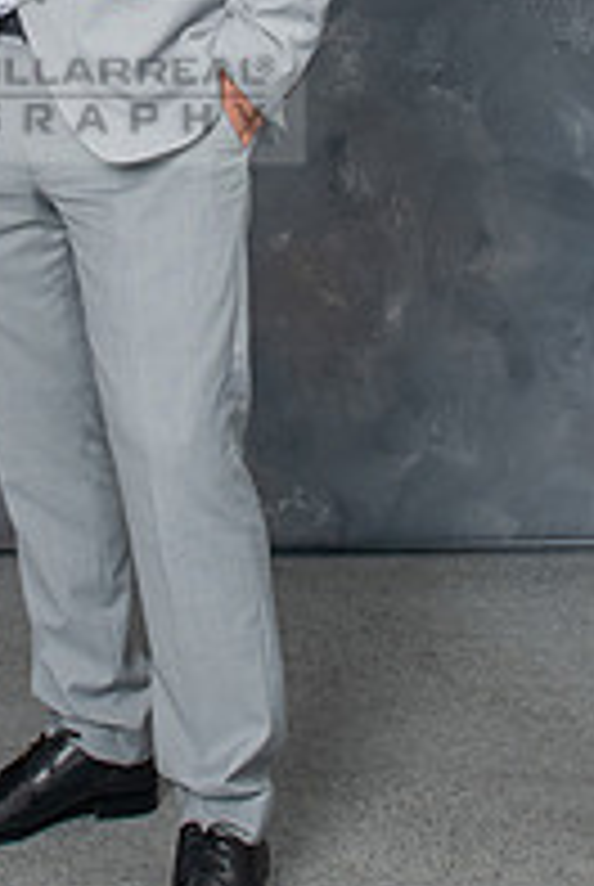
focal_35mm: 116
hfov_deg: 11.8
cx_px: 59
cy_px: -100
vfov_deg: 17.0
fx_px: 2861
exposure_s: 1/160
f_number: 5.6
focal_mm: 27
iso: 200
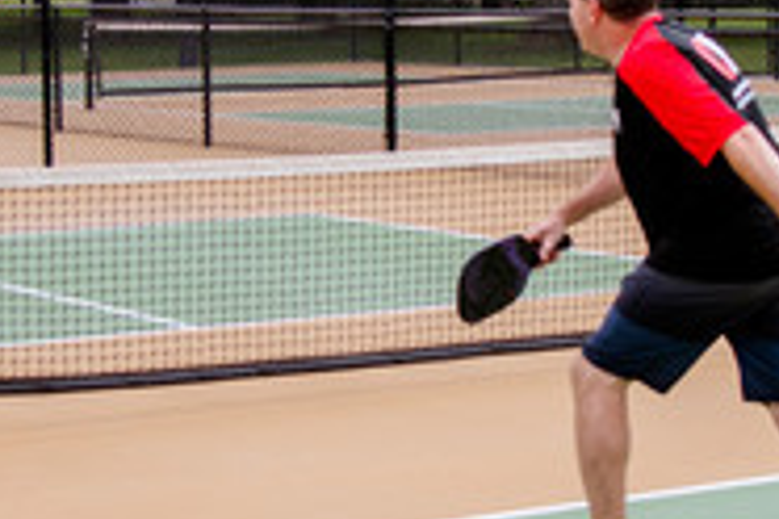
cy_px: 165
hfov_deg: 16.0
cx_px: 490
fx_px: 2770
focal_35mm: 128
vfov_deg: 10.7
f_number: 4.5
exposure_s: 1/800
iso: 200
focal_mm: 28
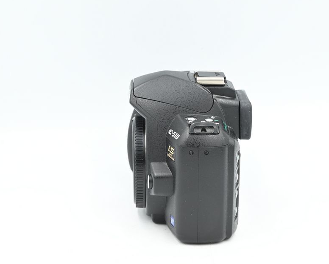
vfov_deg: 17.5
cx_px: 182
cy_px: 128
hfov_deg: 21.7
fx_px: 857
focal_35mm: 88
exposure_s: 1/13
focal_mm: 75
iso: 200
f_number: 14
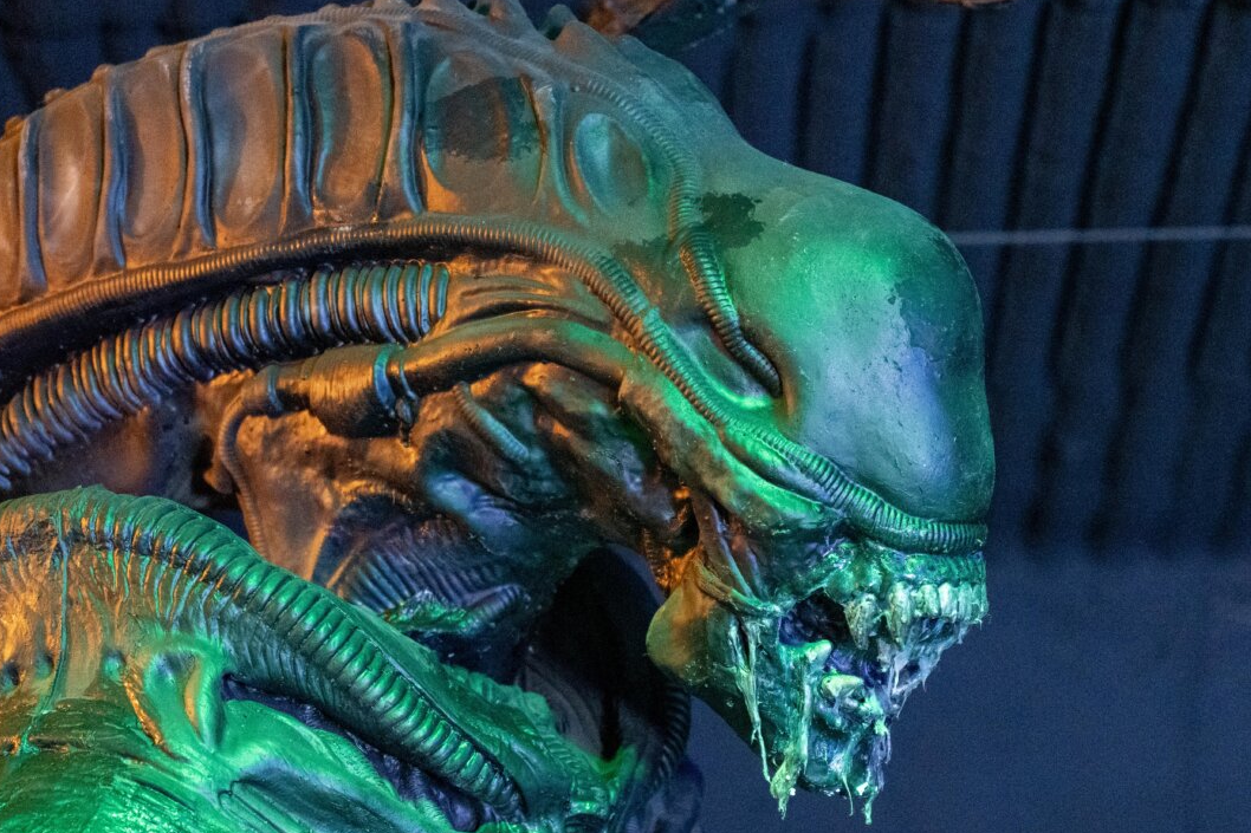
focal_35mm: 127
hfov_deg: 16.1
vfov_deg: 10.8
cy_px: 435
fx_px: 4412
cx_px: 627
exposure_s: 1/50
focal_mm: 105
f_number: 4
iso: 12800
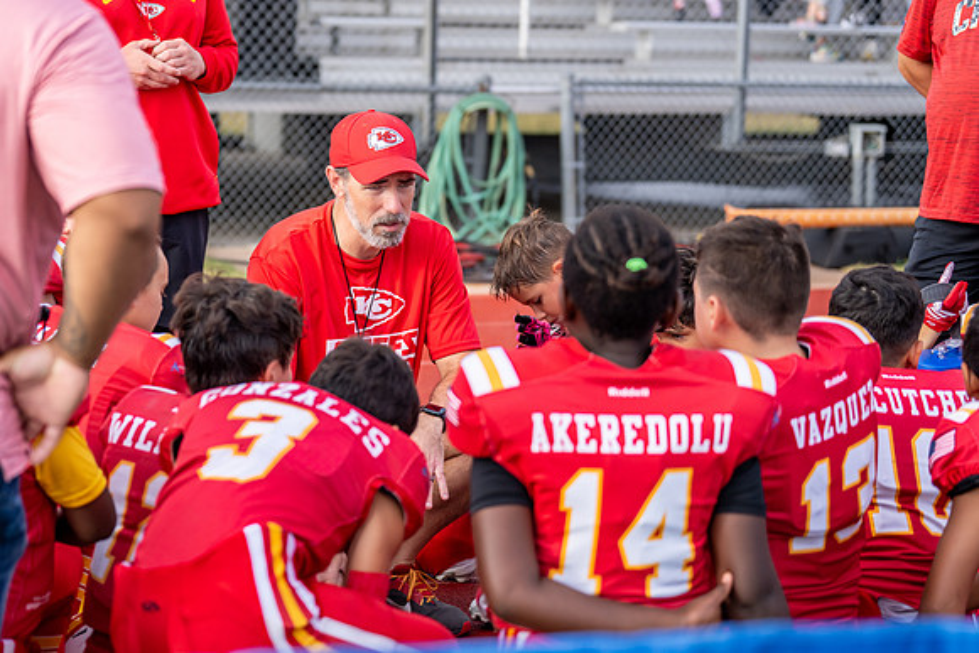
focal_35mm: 92
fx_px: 2502
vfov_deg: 14.9
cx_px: 371
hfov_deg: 22.1
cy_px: 247
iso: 250
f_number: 2.8
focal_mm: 74
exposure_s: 1/2000
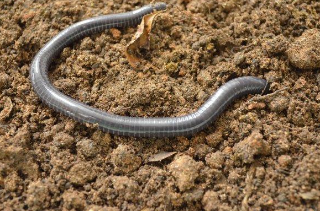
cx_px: 159
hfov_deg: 36.0
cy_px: 107
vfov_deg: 24.3
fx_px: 492
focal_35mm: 56
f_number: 5
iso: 3200
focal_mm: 35
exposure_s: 1/20
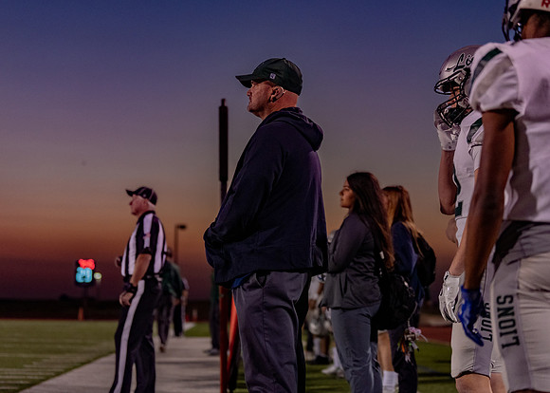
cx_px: 274
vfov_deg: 17.0
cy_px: 177
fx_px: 1315
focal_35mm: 84
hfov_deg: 23.6
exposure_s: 1/1000
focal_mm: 70
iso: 2000
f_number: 2.8
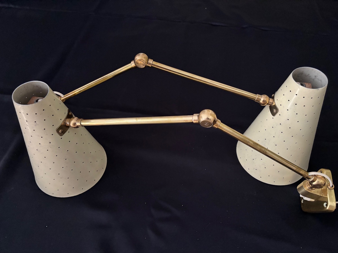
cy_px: 126
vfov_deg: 53.1
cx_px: 169
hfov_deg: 67.3
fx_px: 254
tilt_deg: -50.6
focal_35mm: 26
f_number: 1.6
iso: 640
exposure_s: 1/25
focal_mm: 5.96
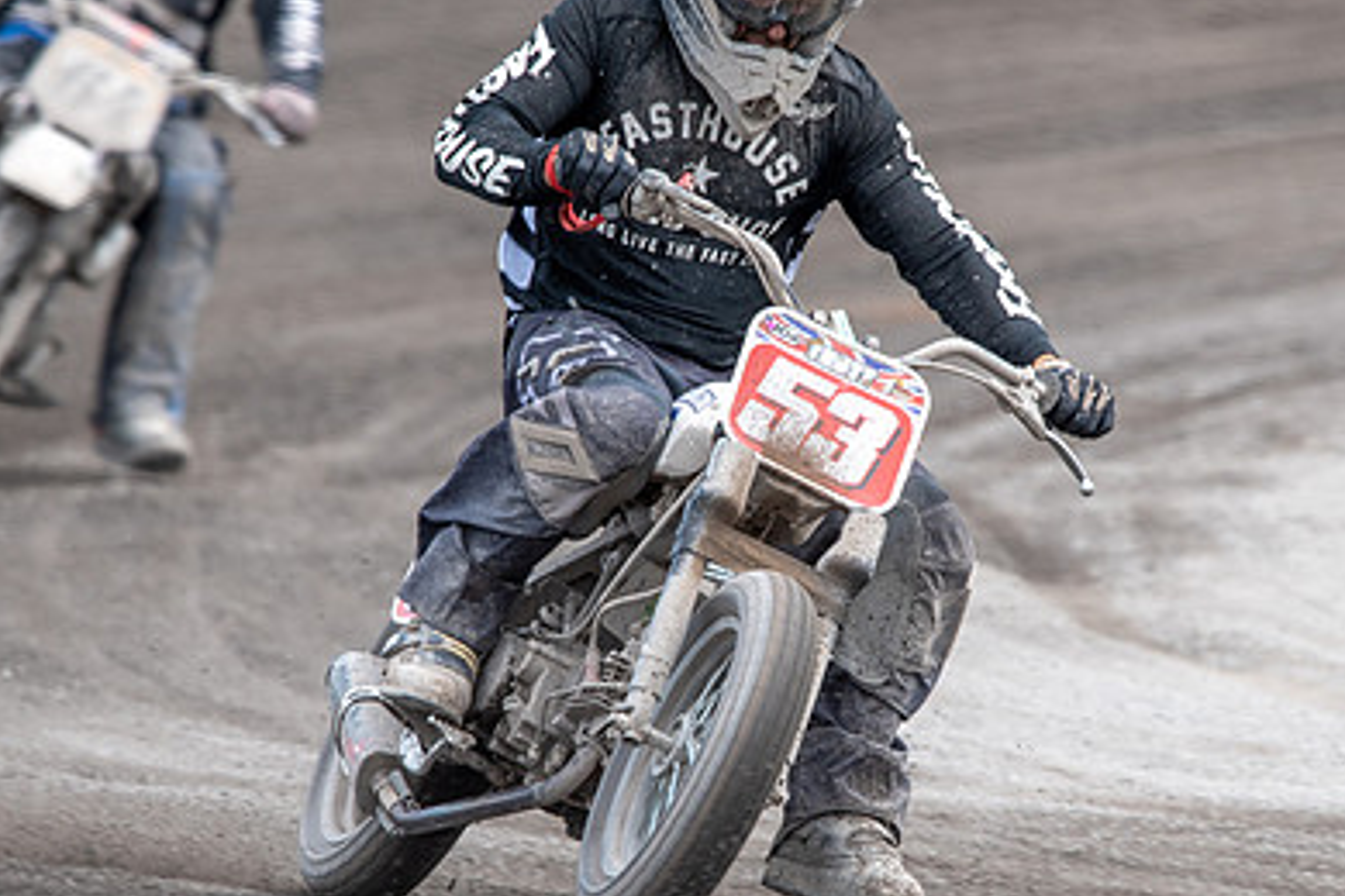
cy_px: 522
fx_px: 34706
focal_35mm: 929
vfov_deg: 1.5
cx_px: 828
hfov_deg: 2.2
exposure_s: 1/400
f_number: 7.1
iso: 200
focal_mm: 500
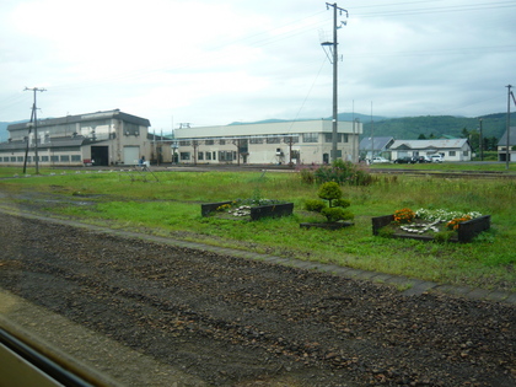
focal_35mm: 33
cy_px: 194
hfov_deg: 55.4
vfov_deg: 42.9
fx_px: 492
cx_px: 258
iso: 100
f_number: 2.8
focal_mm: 5.5
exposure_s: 1/50
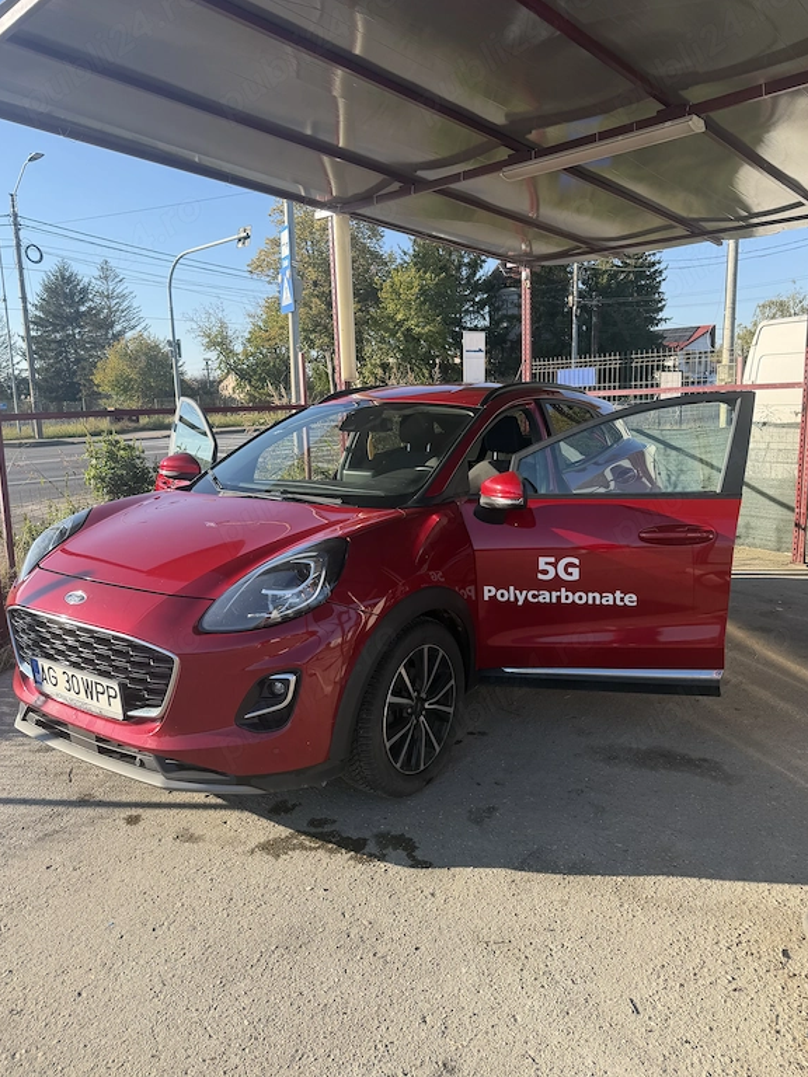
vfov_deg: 69.4
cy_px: 524
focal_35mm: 25
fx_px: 778
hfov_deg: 54.9
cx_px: 405
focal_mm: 6.76
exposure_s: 1/1464
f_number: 1.78
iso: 80
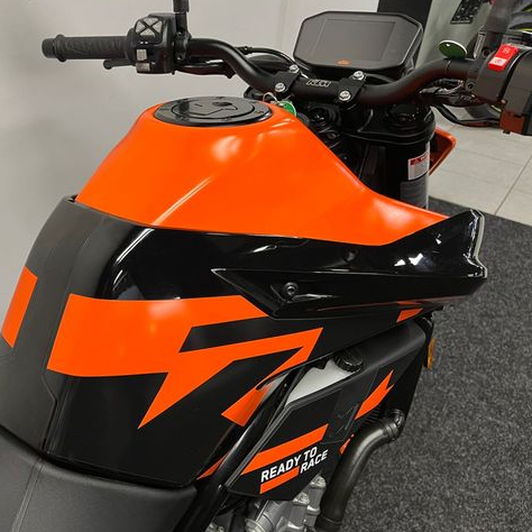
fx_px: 539
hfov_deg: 51.7
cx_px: 182
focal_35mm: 31
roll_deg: -1.0
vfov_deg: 52.5
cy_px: 266
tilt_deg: -36.4
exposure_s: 1/50
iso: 100
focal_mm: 5.1
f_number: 1.6
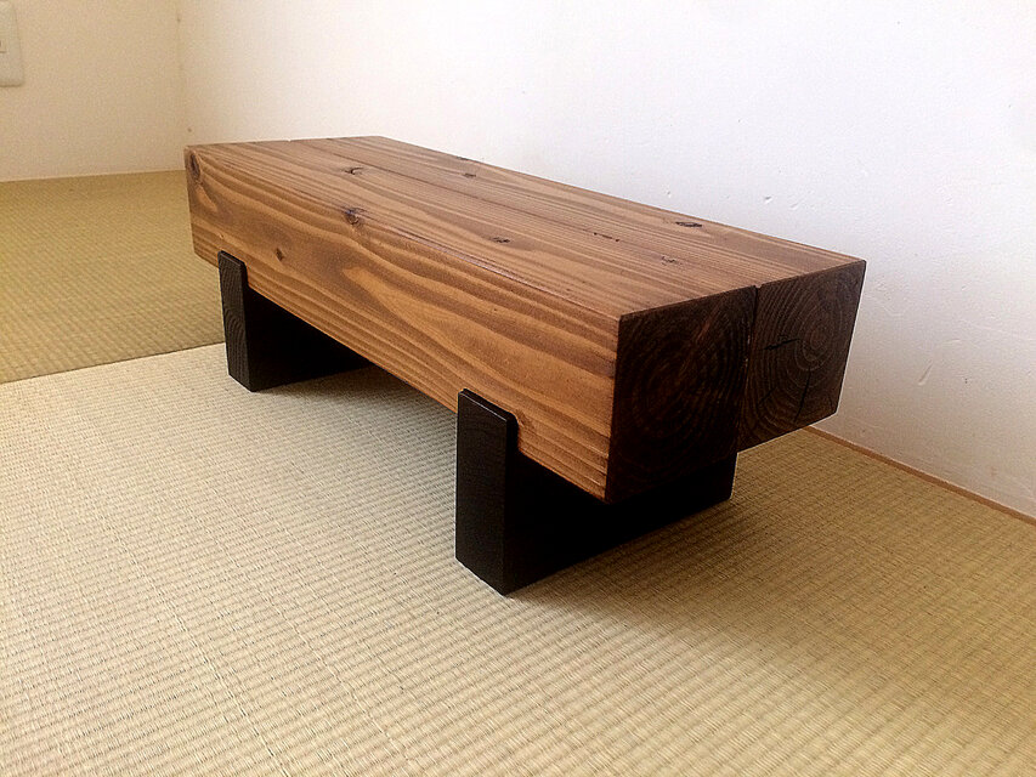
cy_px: 388
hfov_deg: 61.7
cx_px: 518
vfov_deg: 48.2
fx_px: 868
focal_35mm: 29
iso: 125
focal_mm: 4.15
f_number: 2.2
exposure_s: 1/30
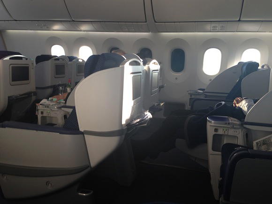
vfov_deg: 42.9
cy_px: 102
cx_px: 136
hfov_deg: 55.4
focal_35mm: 33
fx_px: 259
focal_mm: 4.12
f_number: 2.4
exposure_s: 1/30
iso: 50
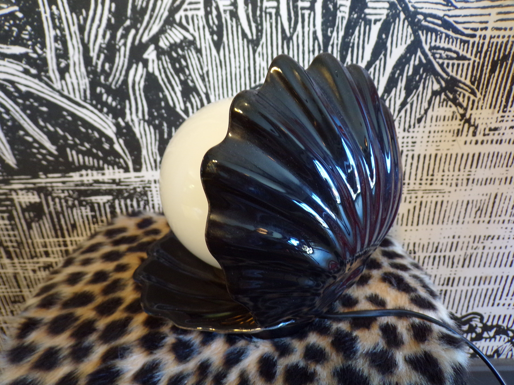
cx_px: 257
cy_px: 192
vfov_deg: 56.8
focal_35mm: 24
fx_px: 356
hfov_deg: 71.6
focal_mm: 4.3
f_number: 3
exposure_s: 1/17
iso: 276
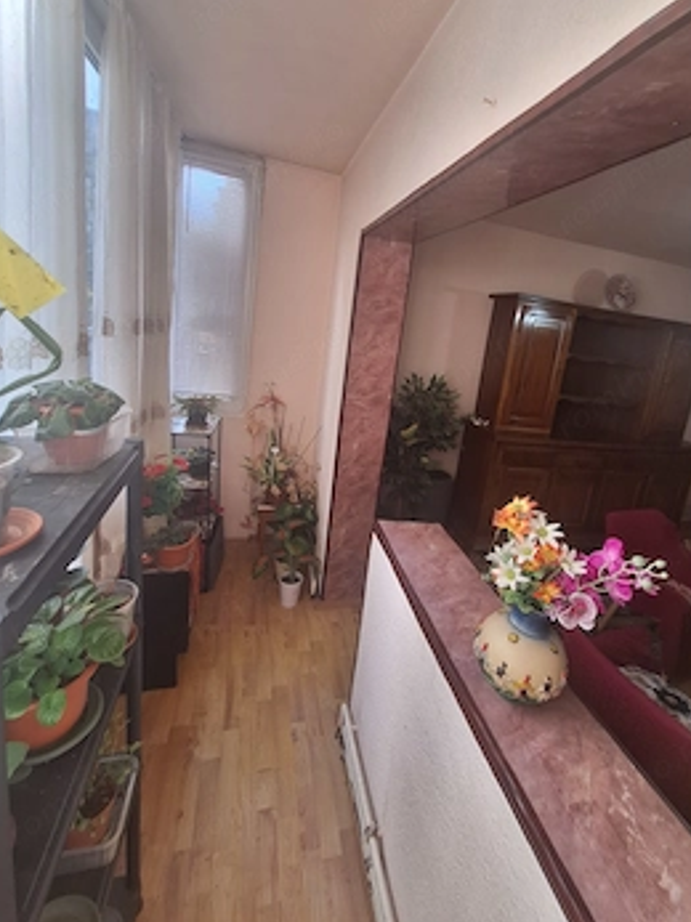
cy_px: 422
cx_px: 364
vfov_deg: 98.0
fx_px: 399
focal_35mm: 15
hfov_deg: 81.6
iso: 64
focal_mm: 1.74
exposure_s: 1/100
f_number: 2.2
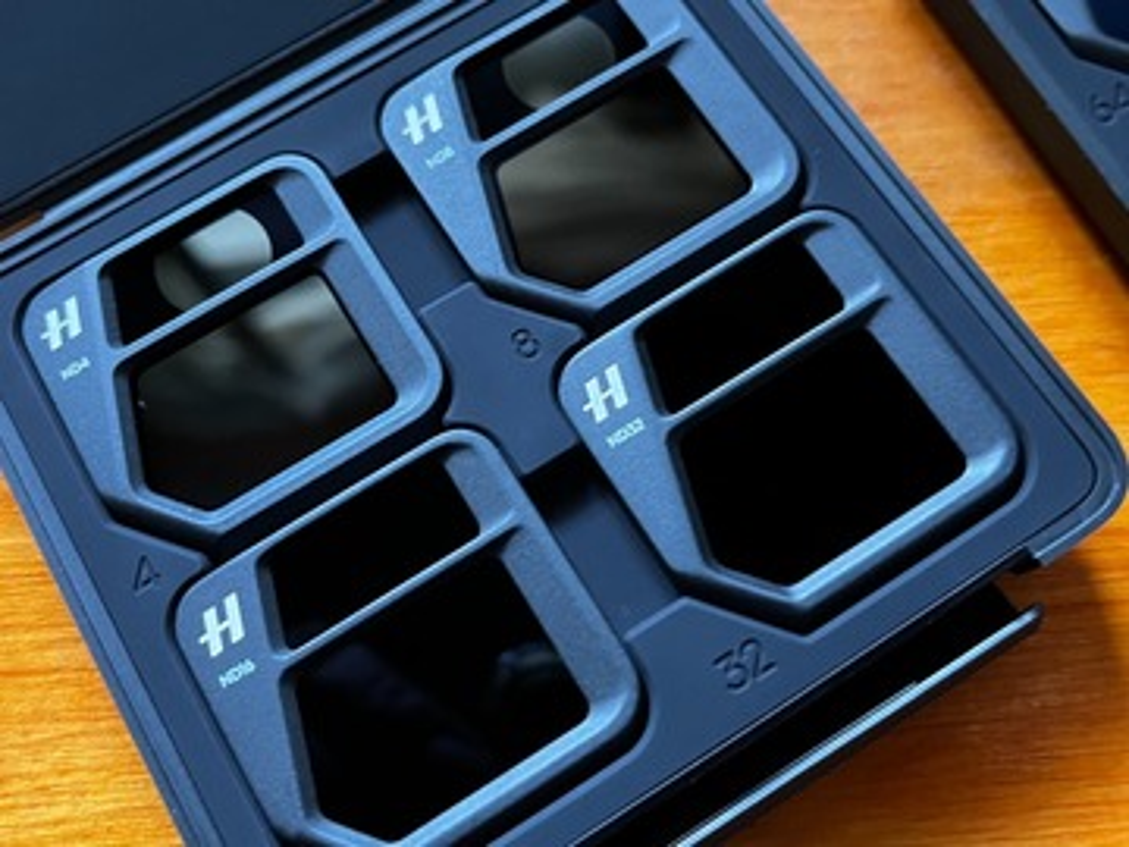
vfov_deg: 53.1
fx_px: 848
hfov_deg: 67.3
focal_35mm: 26
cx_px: 564
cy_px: 424
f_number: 1.6
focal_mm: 5.1
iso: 640
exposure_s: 1/39
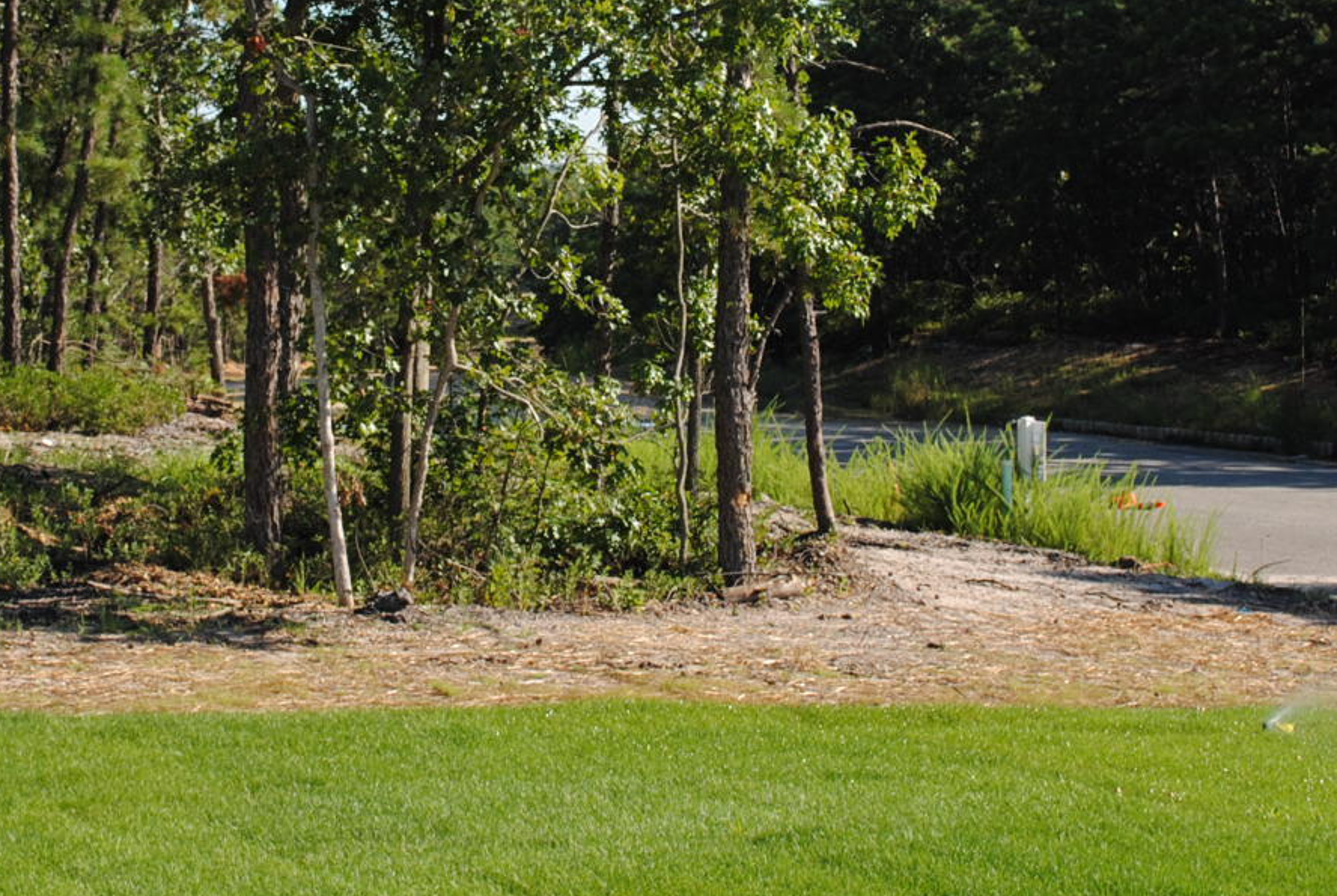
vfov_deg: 16.1
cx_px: 498
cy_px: 238
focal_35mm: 85
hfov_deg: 23.8
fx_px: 3161
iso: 100
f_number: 6.3
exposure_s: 1/200
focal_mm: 26
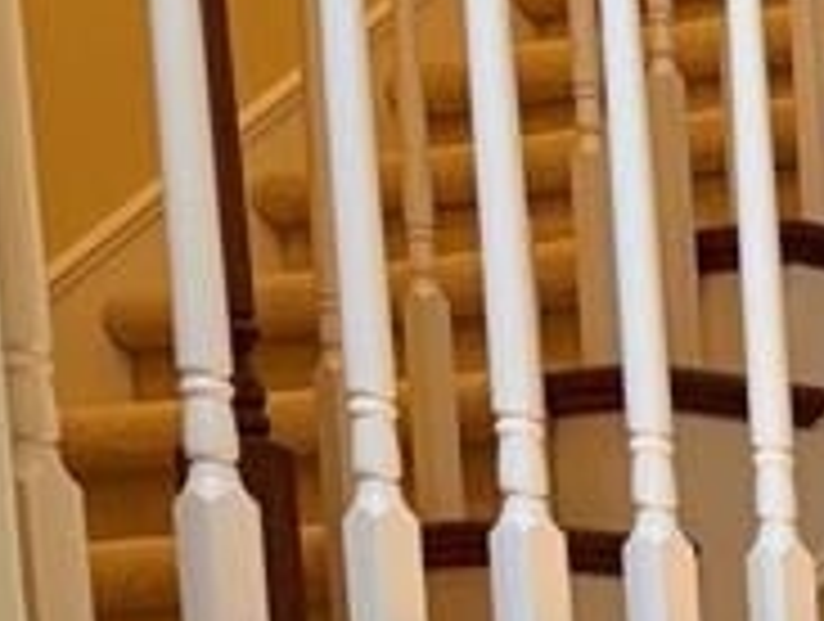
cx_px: 1999
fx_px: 3196
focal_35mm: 134
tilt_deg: -8.7
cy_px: 1251
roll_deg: +0.5
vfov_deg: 10.2
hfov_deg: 11.8
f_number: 1.78
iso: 80
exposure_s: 1/47
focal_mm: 6.76
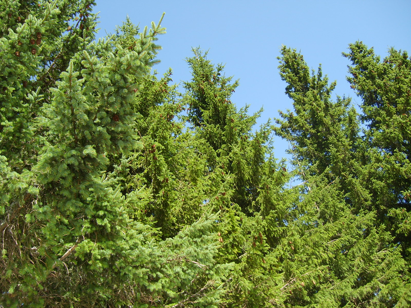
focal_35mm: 35
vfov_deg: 40.7
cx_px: 206
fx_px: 416
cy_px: 154
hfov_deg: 52.6
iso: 50
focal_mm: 5.8
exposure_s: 1/350
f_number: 2.8
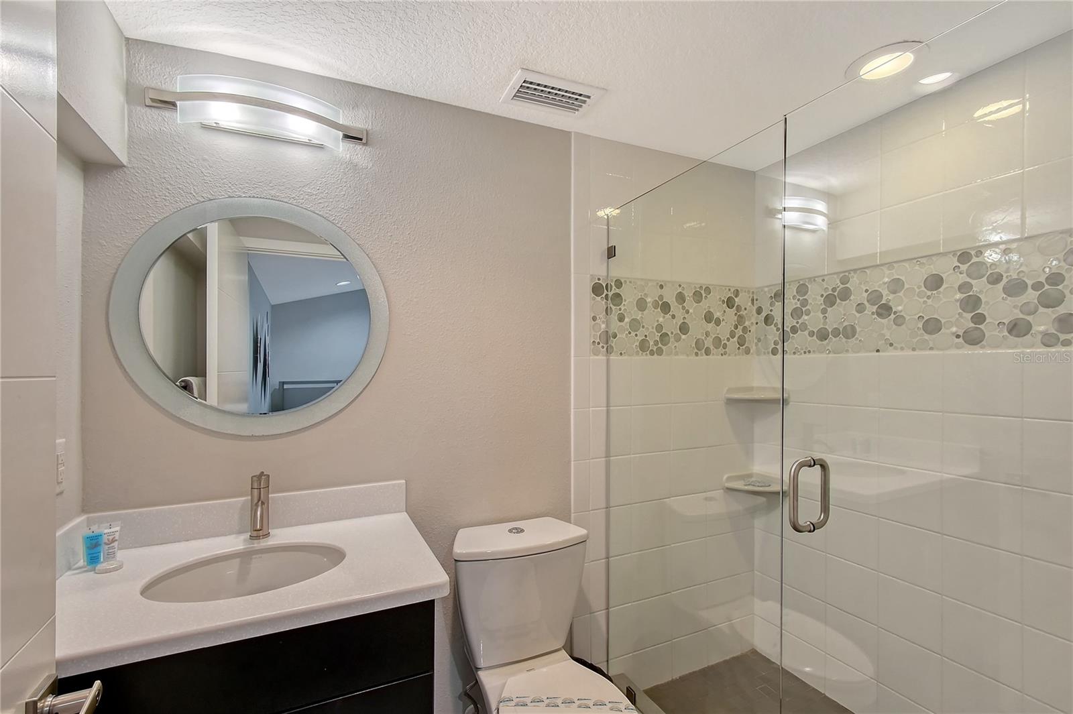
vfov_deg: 77.3
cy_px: 357
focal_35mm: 15
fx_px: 447
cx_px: 536
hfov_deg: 100.4
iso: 800
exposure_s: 1/800
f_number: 10
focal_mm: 10
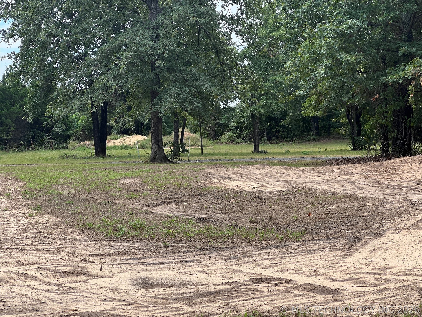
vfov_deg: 19.1
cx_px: 211
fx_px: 939
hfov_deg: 25.3
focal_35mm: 77
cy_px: 158
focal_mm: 9
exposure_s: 1/298
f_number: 2.8
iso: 32
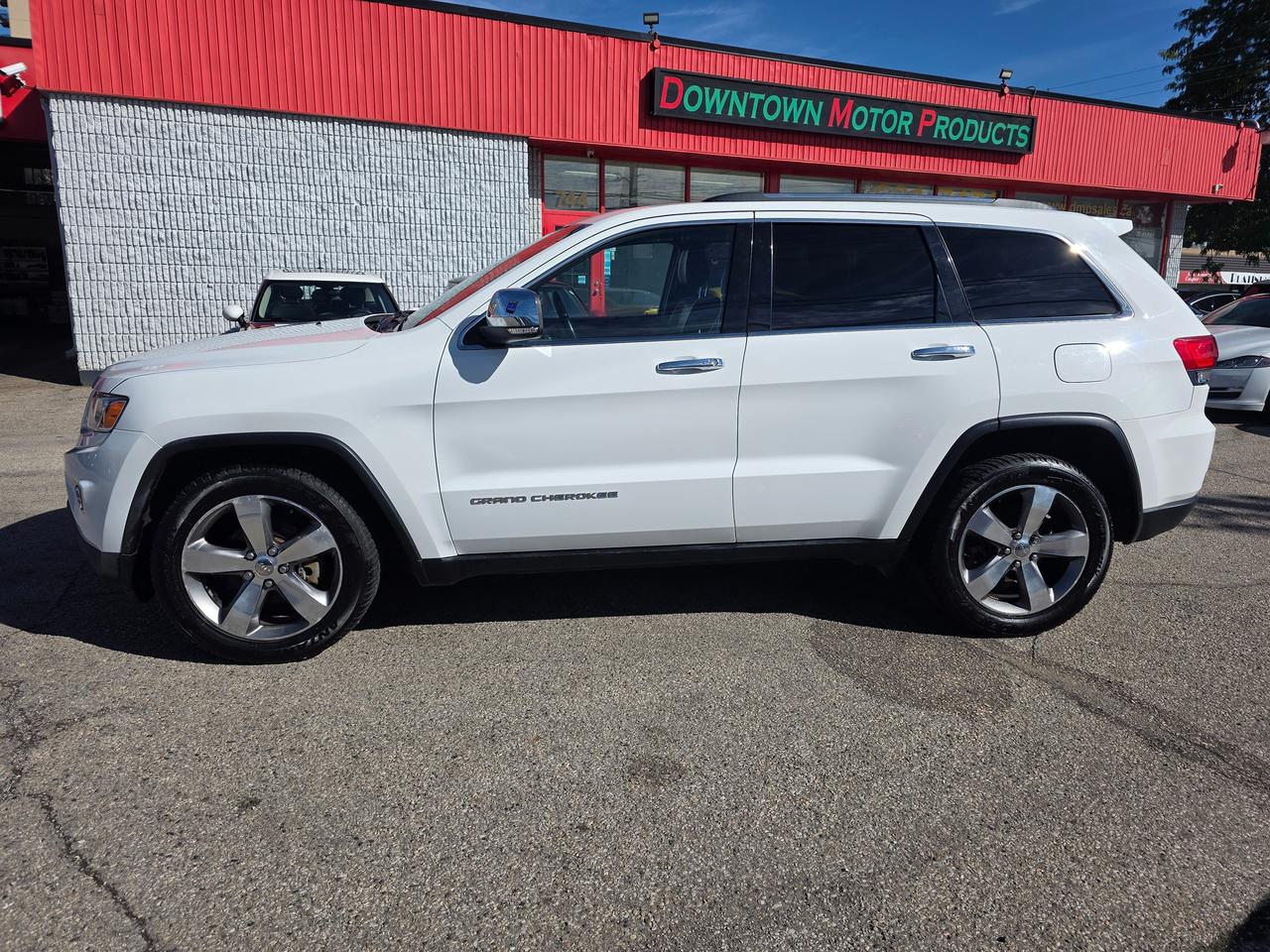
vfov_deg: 58.9
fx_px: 844
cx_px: 635
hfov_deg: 73.9
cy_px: 476
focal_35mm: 23
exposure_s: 1/7944
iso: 64
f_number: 1.7
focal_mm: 6.3
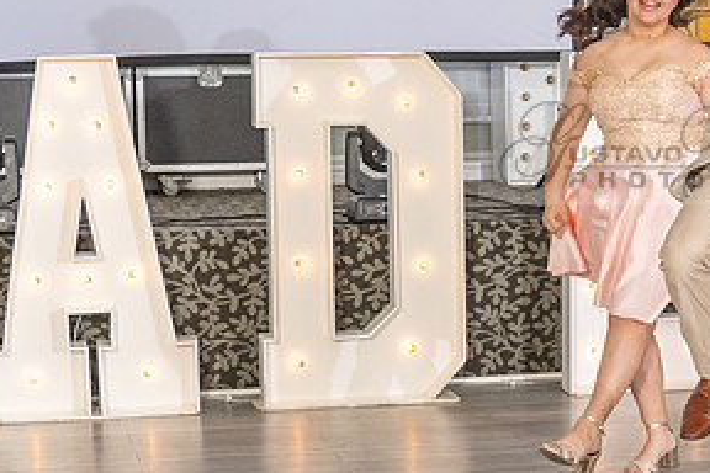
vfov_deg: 10.5
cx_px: 705
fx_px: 2564
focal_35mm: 130
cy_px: 344
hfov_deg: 15.5
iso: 500
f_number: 3.5
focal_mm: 28
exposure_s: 1/200
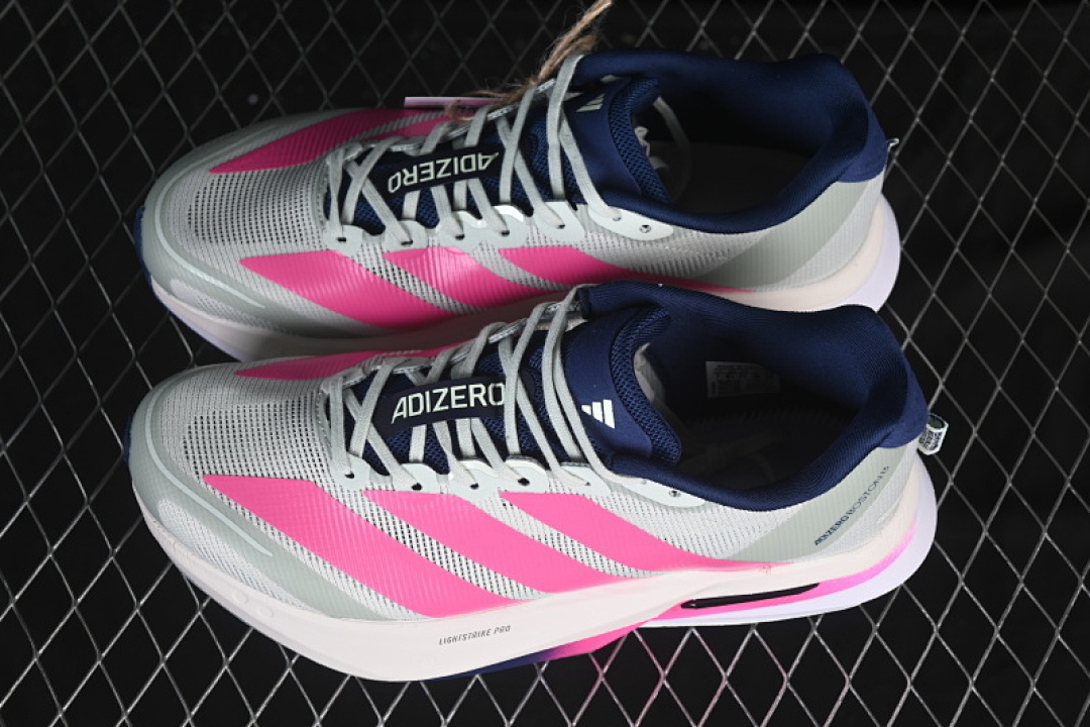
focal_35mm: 75
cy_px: 364
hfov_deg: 27.0
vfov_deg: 18.2
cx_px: 545
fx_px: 2271
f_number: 7.1
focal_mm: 50
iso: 160
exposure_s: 1/80
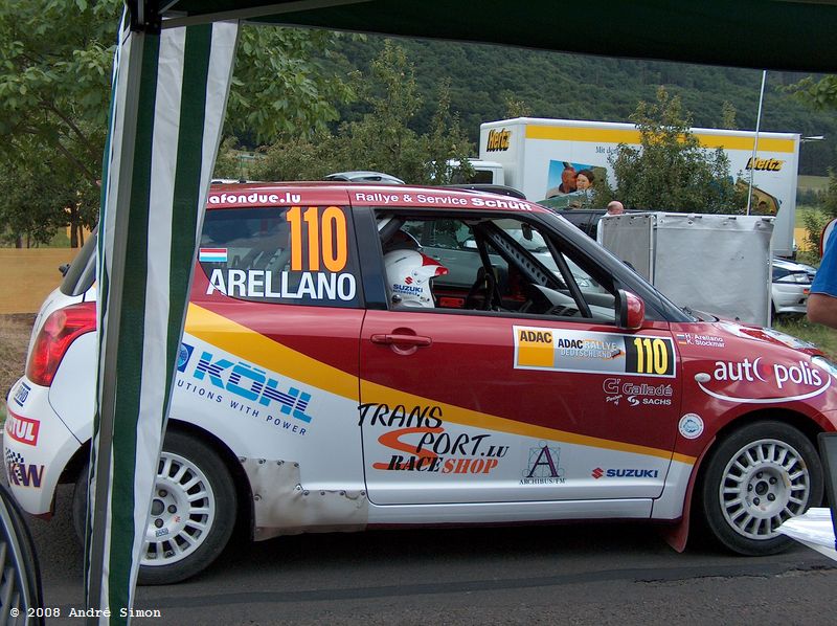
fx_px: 1063
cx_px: 418
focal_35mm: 44
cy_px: 313
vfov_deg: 32.8
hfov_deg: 43.0
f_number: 3.4
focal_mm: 8.96
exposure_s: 1/437
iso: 200
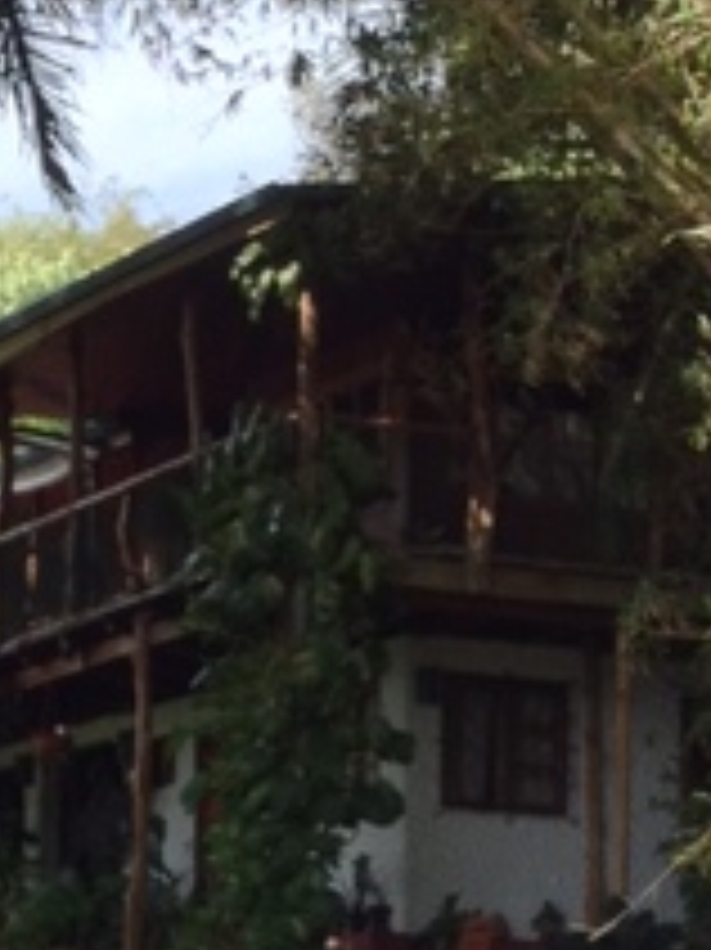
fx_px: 5455
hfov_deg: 7.4
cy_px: 982
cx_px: 122
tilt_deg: +4.4
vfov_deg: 9.9
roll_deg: +0.4
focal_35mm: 199
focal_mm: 4.28
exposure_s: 1/386
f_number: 2.4
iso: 50
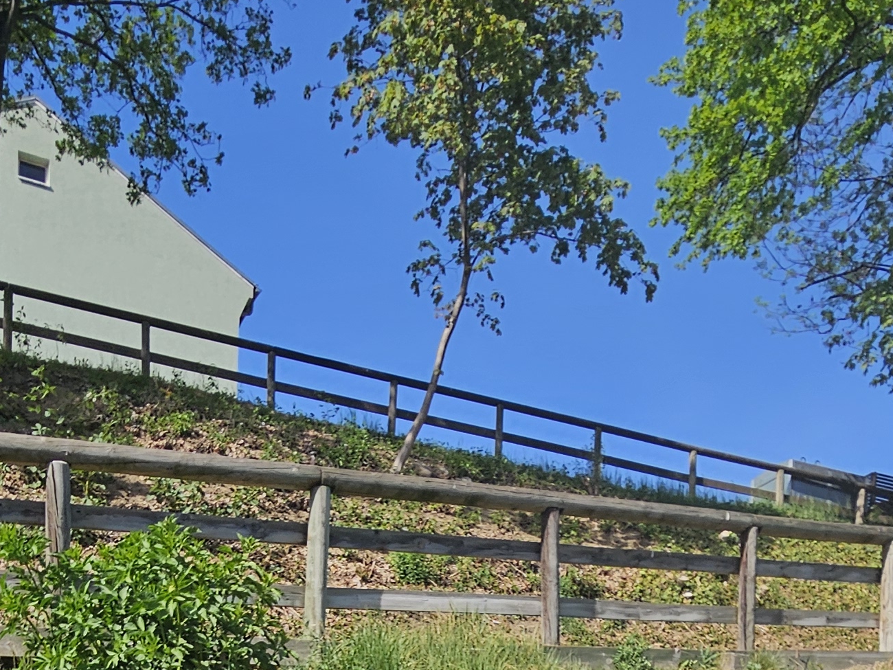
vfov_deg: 26.9
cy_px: 973
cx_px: 416
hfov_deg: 46.8
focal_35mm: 40
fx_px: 1032
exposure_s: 1/1761
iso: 50
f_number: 2.2
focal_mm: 2.2
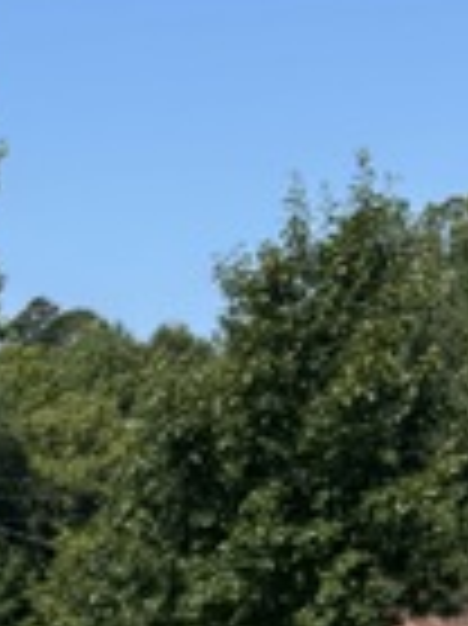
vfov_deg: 9.1
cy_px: 1590
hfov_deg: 7.3
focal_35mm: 192
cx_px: -639
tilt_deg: -16.0
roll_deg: -0.1
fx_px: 3466
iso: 50
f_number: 1.6
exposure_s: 1/3534
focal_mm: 5.96
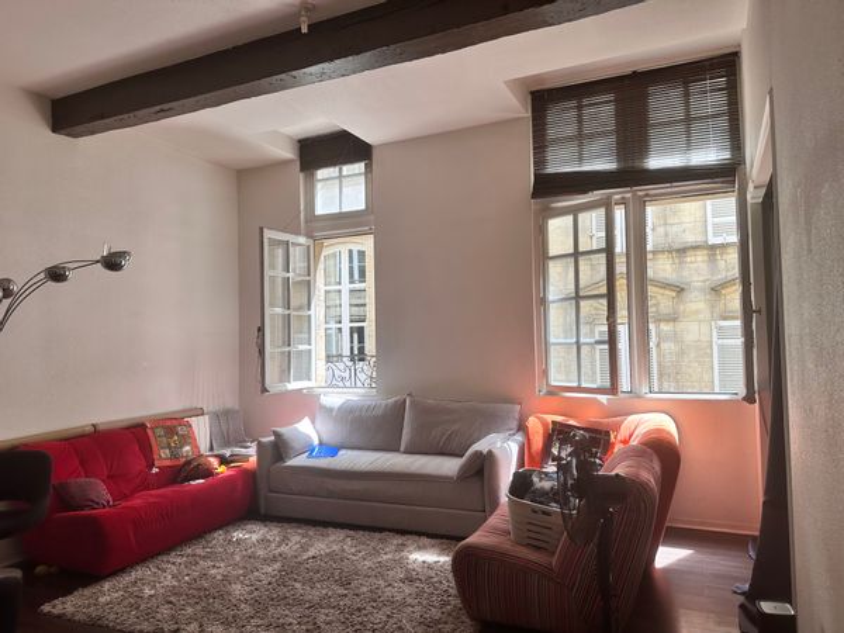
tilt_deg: +2.4
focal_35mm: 24
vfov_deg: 56.8
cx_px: 422
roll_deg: +1.5
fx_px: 585
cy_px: 316
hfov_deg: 71.6
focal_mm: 6.86
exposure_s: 1/298
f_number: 1.78
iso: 80
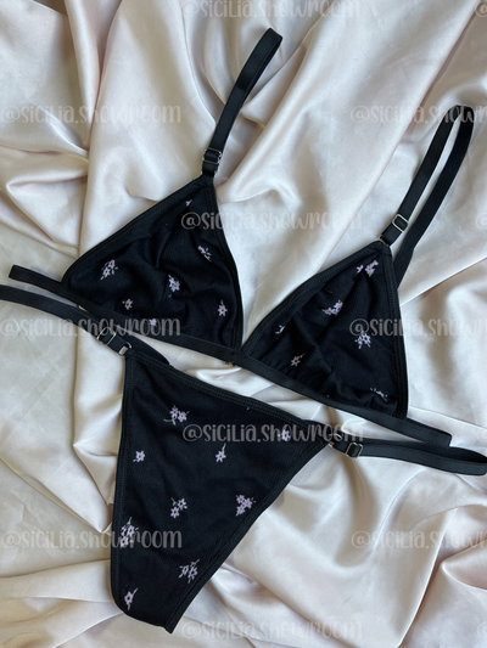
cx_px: 244
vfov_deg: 67.3
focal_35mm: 26
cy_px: 324
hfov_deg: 53.1
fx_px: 488
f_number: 1.6
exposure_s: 1/121
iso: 125
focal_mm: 5.1
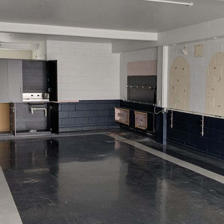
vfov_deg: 34.7
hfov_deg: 34.5
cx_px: 141
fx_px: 359
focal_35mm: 49
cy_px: 110
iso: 110
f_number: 1.73
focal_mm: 4.38
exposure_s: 1/25
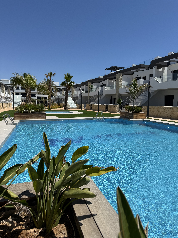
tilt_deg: -6.6
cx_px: 89
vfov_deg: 71.6
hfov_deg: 56.8
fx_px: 165
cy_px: 119
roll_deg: +0.1
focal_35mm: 24
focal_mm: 6.76
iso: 80
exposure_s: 1/8130
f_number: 1.78
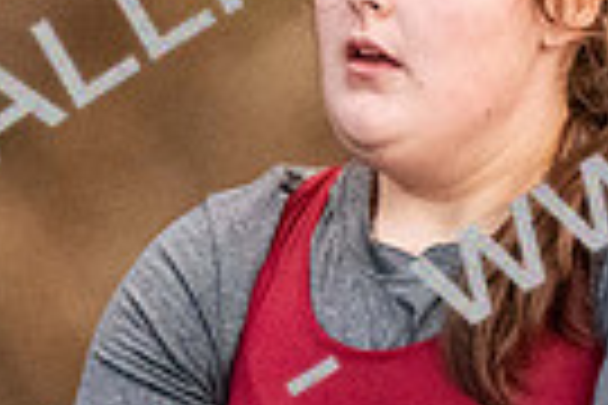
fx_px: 65169
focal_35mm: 3859
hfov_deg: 0.5
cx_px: 81
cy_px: 400
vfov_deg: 0.4
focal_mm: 600
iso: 7200
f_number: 4
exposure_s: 1/2500
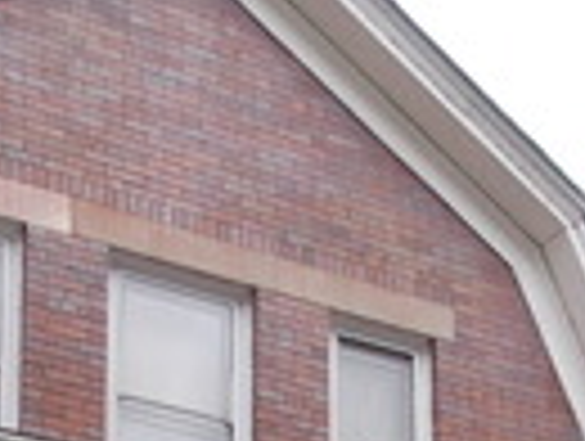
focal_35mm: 113
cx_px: 225
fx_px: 1913
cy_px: 932
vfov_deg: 11.6
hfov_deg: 17.4
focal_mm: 4
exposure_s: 1/320
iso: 80
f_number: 3.1
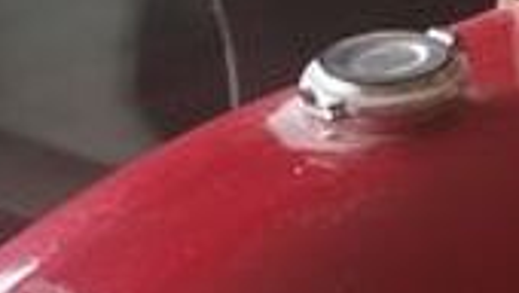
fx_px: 3058
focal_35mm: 222
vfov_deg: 5.4
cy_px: 505
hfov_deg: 9.6
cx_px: 617
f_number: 1.8
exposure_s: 1/50
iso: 320
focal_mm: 4.75
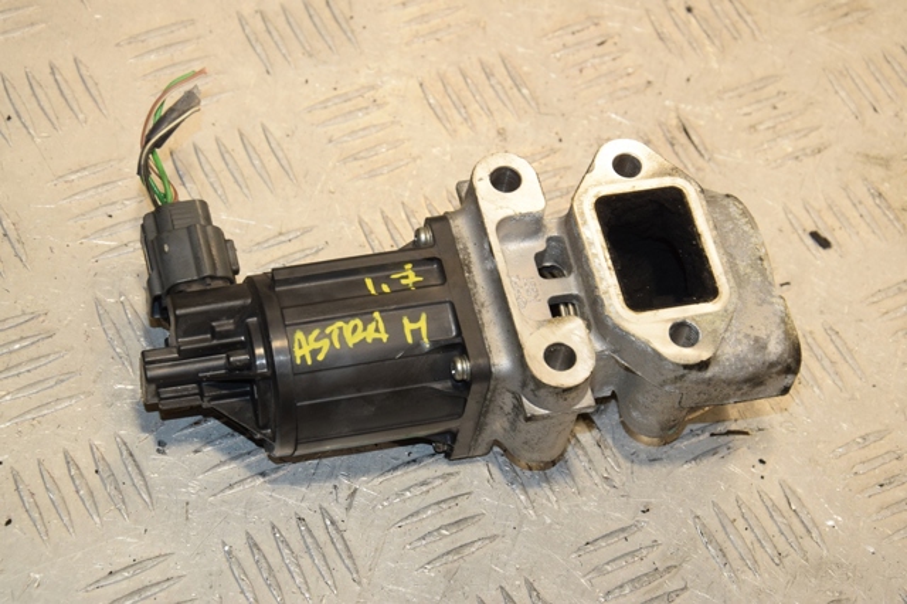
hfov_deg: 20.6
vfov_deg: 13.8
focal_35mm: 99
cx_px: 454
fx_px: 2493
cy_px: 302
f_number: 8
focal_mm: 66
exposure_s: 1/200
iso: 800
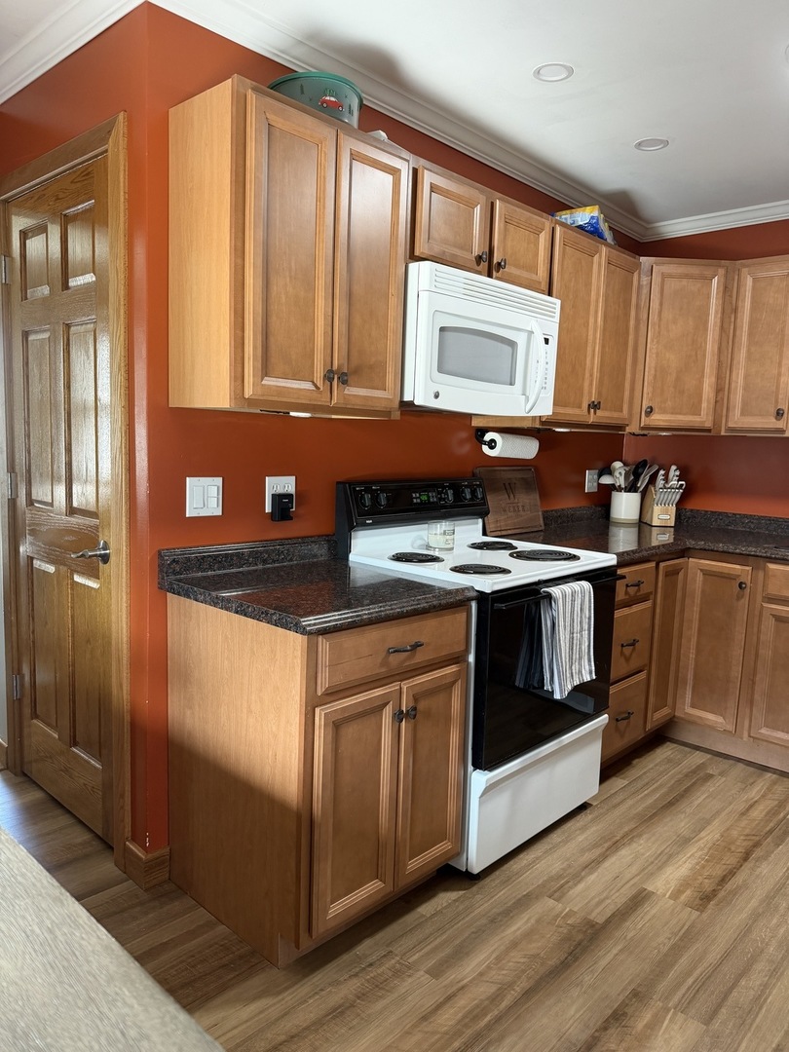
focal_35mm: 24
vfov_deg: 71.6
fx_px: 729
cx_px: 394
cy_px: 526
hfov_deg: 56.8
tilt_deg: -6.9
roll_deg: -2.0
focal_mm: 6.76
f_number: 1.78
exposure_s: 1/60
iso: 250
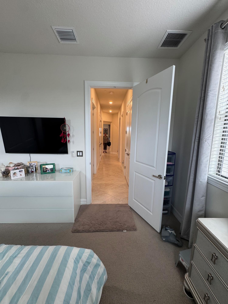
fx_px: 123
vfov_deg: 102.1
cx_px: 114
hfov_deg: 85.7
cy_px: 152
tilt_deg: -6.9
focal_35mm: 14
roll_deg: -1.7
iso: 160
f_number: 2.2
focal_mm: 2.22
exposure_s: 1/120
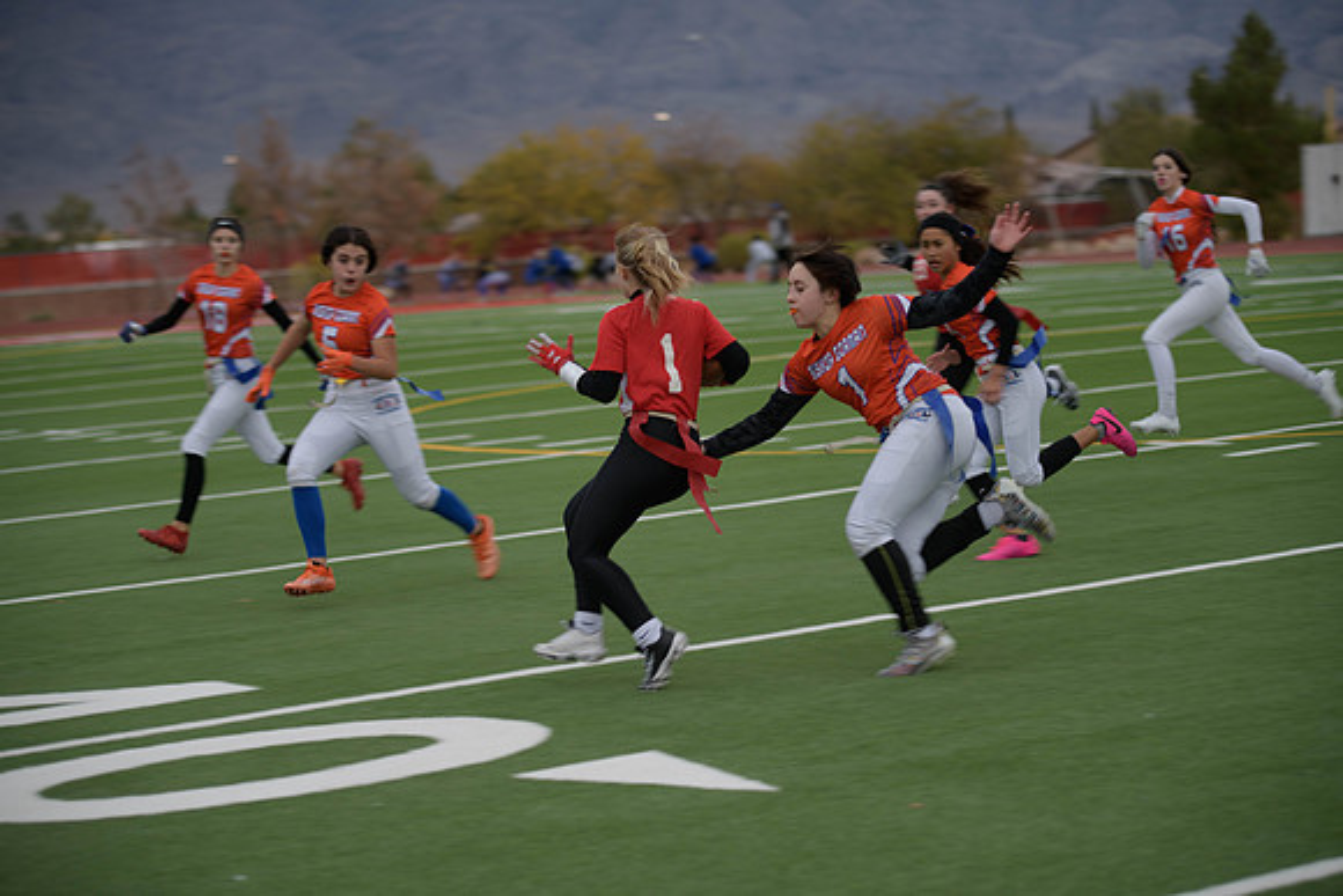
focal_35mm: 98
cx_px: 672
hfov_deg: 20.8
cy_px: 448
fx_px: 3657
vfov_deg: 14.0
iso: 200
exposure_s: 1/200
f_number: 2.8
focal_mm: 98
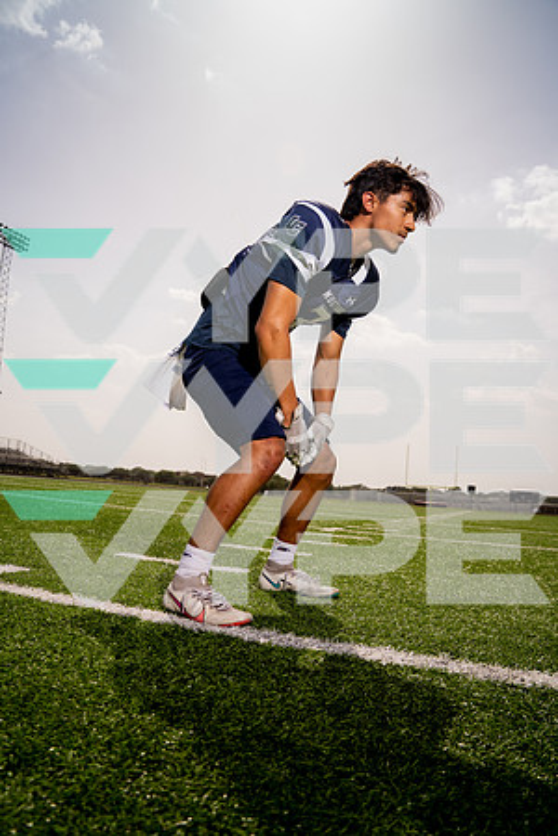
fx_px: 558
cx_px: 279
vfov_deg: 73.7
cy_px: 418
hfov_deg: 53.1
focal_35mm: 24
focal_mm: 24
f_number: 4.5
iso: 100
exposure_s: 1/800
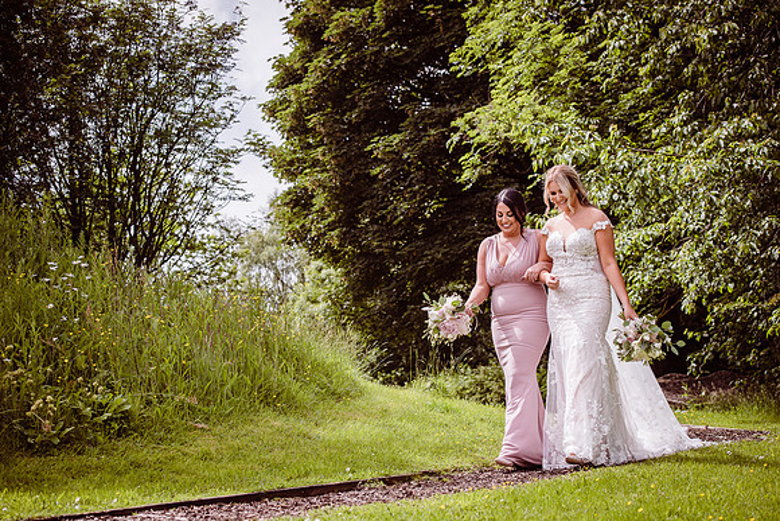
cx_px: 390
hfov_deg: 28.8
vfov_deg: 19.5
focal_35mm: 70
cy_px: 260
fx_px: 1517
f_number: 4.5
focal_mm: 70
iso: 250
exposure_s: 1/1600
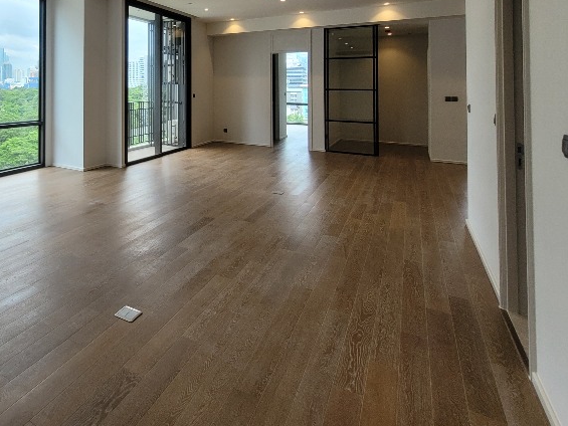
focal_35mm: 23
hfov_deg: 67.1
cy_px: 80
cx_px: 115
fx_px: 377
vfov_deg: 54.5
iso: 40
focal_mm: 1.74
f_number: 2.2
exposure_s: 1/101
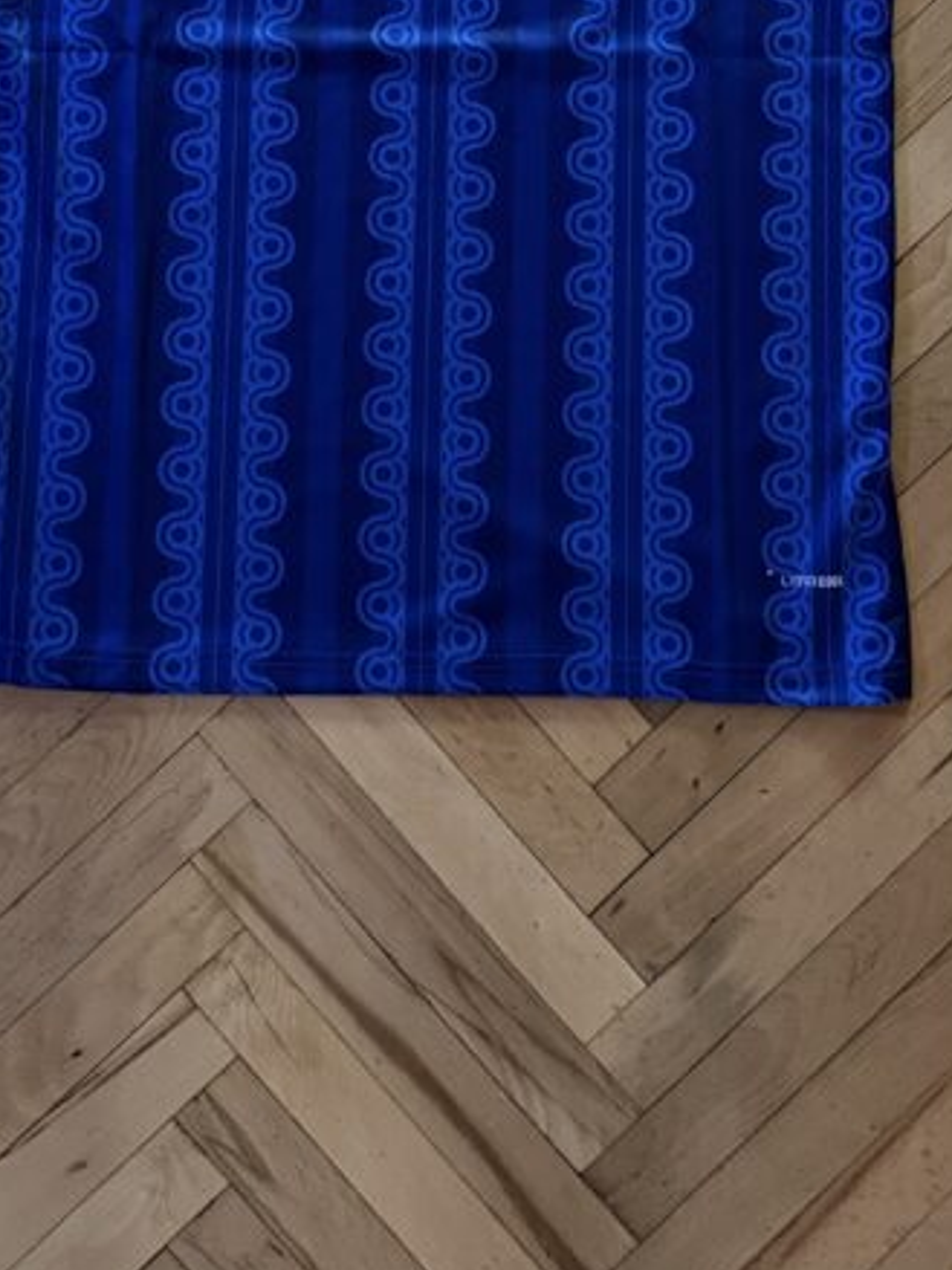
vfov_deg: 32.5
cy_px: 104
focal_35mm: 56
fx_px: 2054
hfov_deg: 26.1
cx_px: 434
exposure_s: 1/25
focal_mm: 6.76
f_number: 1.78
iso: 800
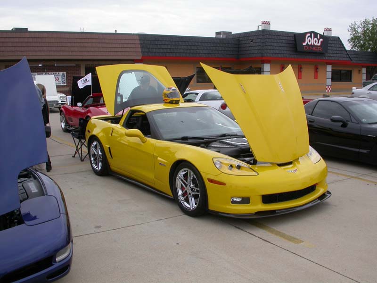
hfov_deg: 49.0
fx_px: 414
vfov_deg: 37.7
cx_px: 188
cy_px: 142
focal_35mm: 38
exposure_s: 1/240
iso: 100
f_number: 6.7
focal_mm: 7.85
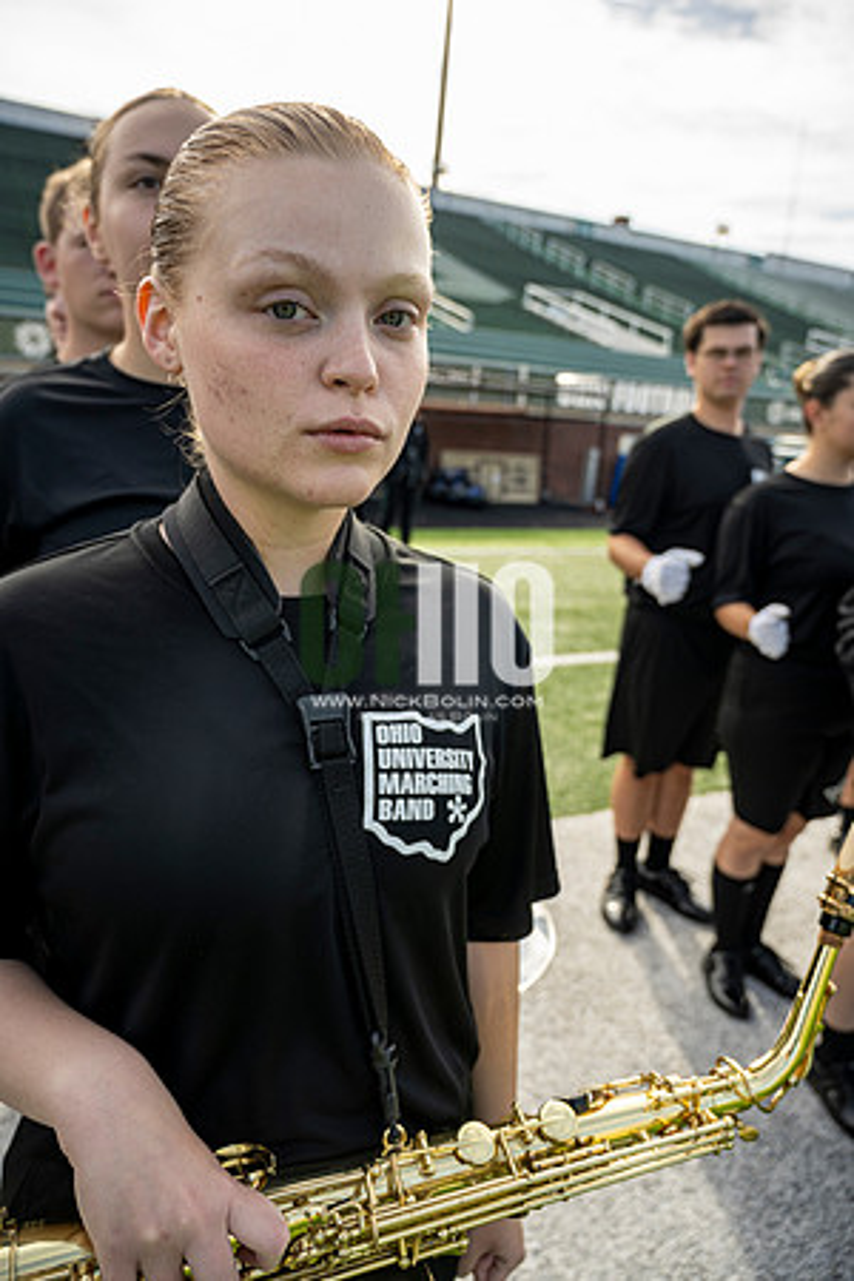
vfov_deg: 73.7
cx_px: 427
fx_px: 854
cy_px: 640
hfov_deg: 53.1
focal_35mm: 24
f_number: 4.5
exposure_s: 1/250
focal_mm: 24
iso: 80
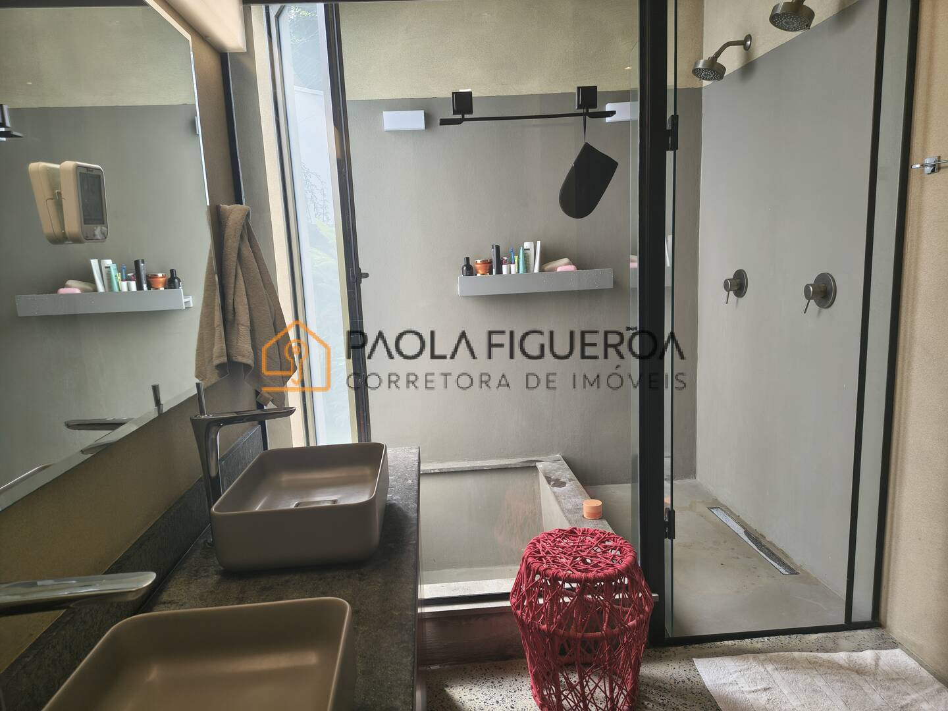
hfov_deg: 71.6
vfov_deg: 56.8
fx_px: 657
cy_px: 356
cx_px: 474
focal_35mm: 24
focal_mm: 5.56
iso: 277
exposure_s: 1/120
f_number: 1.8
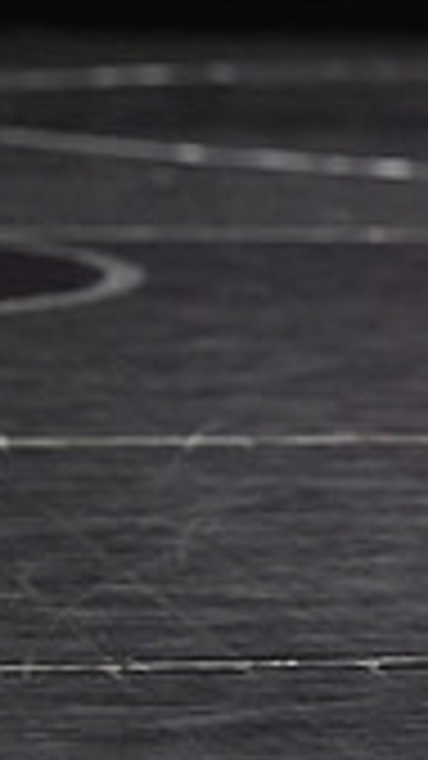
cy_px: 223
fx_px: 5894
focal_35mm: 292
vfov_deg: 7.4
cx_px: 1171
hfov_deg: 4.1
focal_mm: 81
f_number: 3.5
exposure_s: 1/1000
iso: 4000
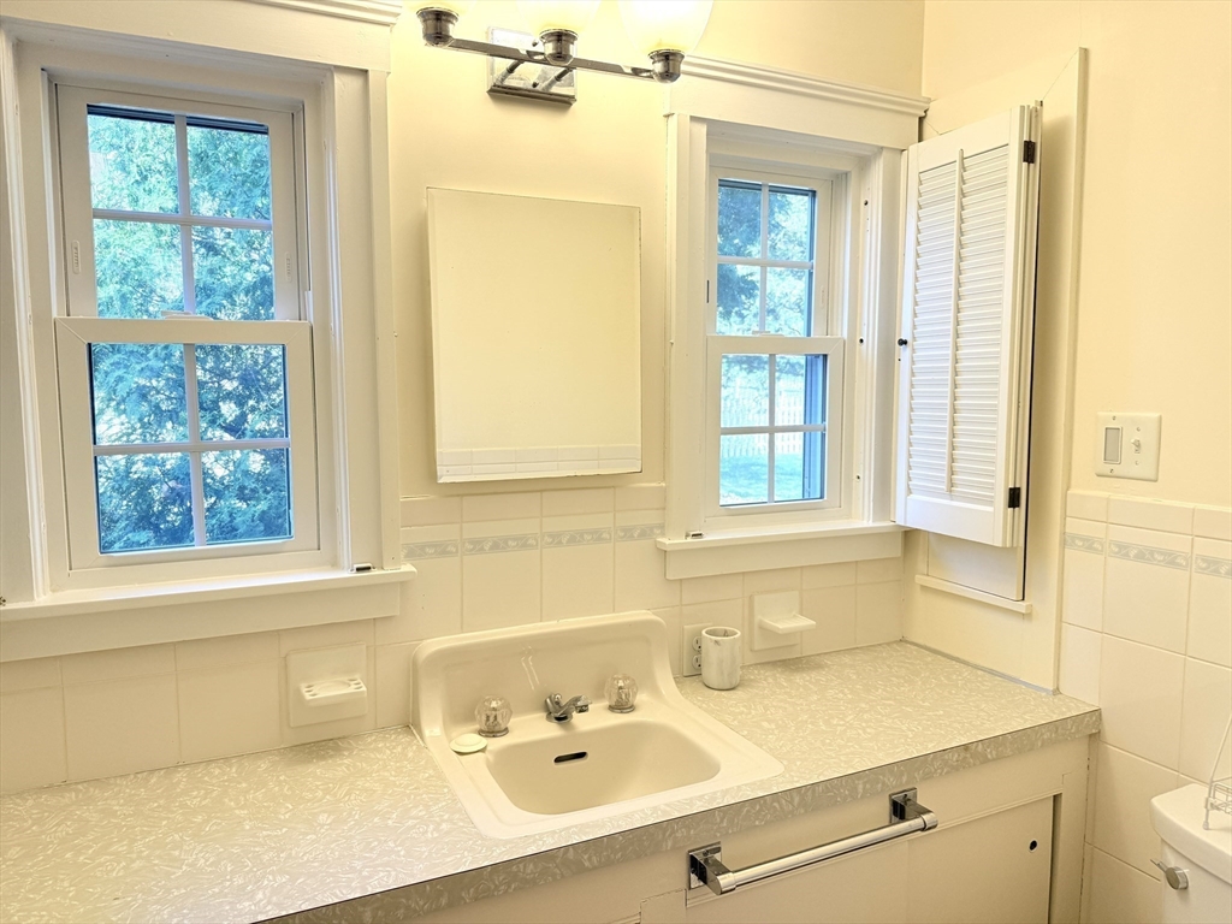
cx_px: 616
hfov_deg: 71.6
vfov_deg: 56.8
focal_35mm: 24
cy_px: 462
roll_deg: +0.4
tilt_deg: -3.5
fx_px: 854
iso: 100
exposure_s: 1/234
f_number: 1.78
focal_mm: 6.76
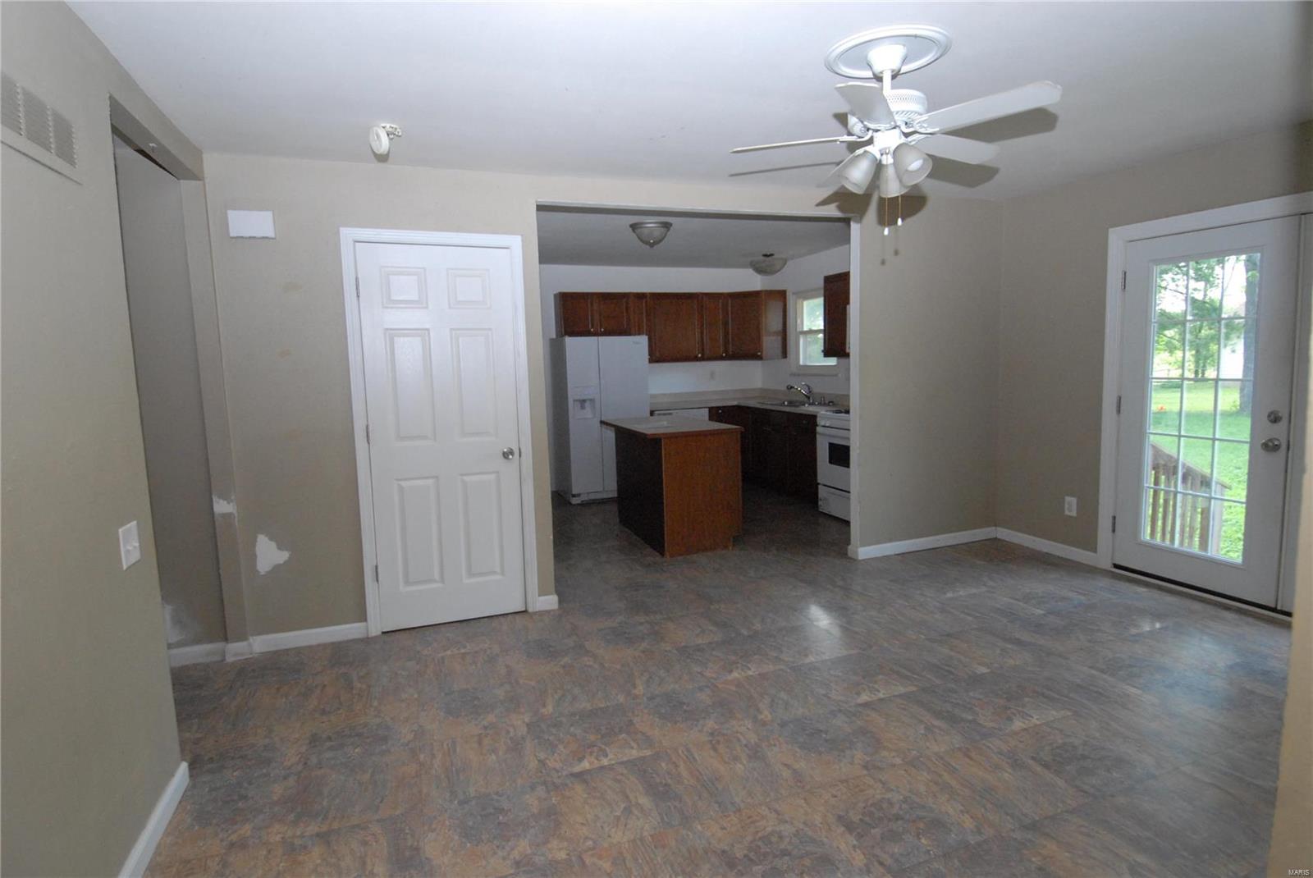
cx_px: 656
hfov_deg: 89.9
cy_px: 439
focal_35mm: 18
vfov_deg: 67.5
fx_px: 657
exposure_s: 1/60
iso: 1000
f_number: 7.1
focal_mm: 12
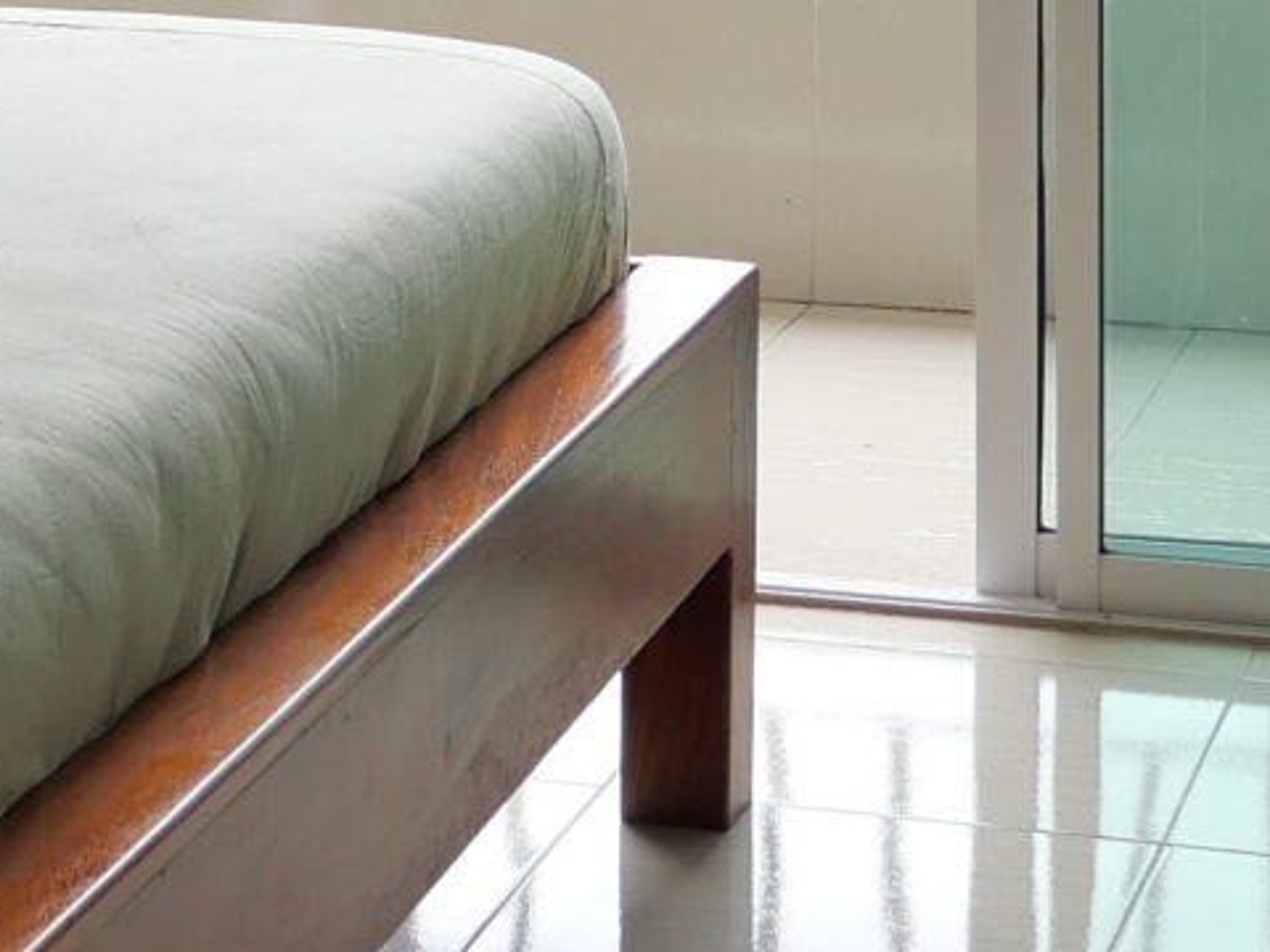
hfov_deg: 15.2
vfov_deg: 11.2
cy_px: -360
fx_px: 4696
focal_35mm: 128
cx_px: 45
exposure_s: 1/160
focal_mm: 12
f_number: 4
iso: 200
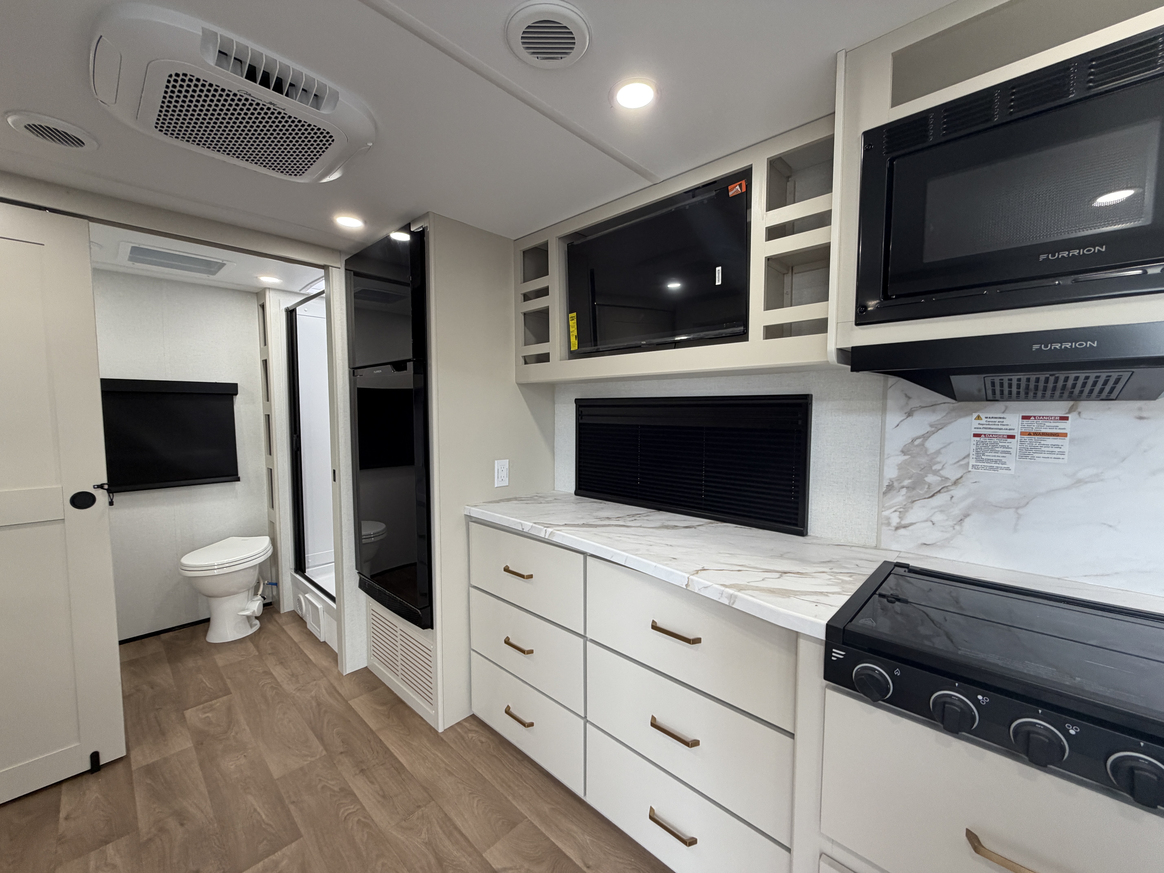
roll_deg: -0.4
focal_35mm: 14
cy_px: 436
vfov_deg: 85.7
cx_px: 582
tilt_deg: -1.9
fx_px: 471
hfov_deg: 102.1
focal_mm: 2.22
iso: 160
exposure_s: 1/63
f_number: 2.2
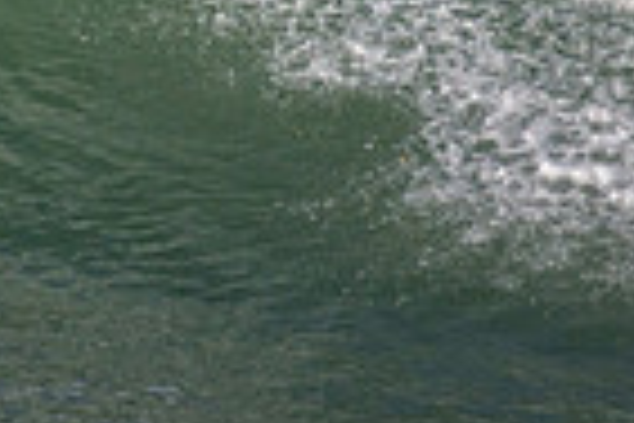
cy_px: -263
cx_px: -382
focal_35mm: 3286
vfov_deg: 0.4
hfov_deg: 0.6
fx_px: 57866
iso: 1000
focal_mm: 800
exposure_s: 1/2000
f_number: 11
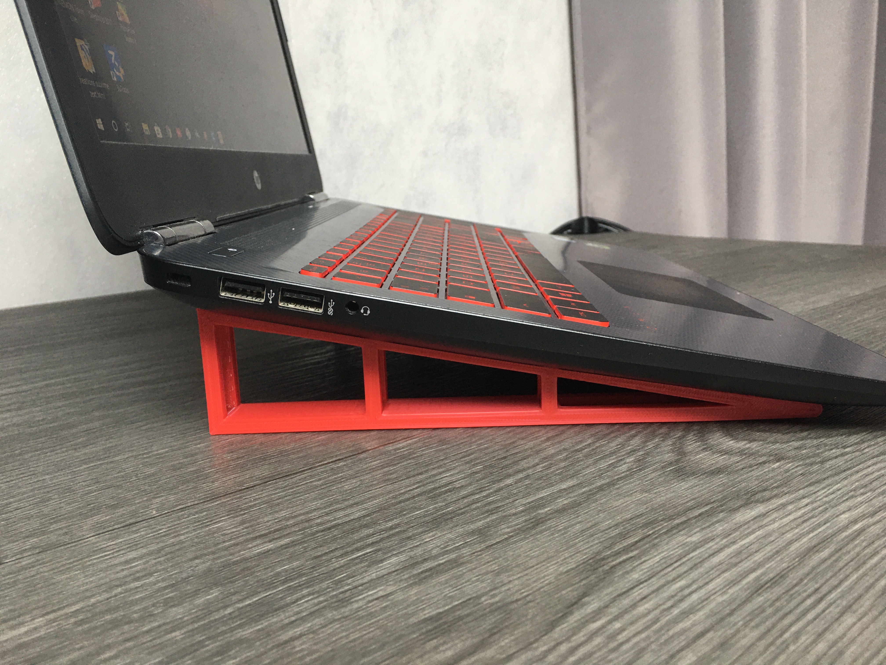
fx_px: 742
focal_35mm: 29
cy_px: 332
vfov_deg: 48.2
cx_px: 443
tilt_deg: -11.4
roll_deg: +2.9
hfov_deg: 61.7
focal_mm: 4.15
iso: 50
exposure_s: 1/33
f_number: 2.2
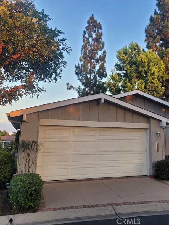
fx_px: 228
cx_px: 119
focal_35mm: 35
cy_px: 112
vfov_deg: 52.6
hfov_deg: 40.0
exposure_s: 1/121
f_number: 1.8
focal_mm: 5.4
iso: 40
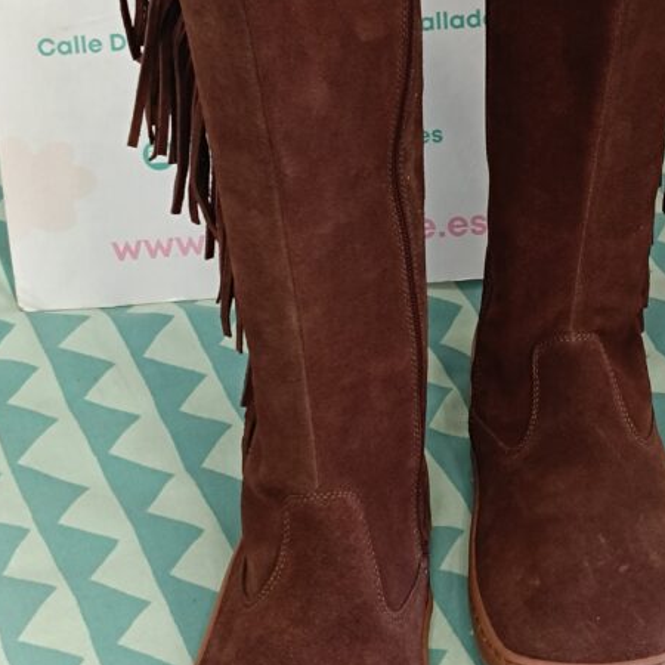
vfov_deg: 38.1
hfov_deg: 37.6
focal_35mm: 44
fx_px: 956
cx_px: 479
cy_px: 250
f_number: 1.88
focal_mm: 5.59
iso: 475
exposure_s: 1/50.1
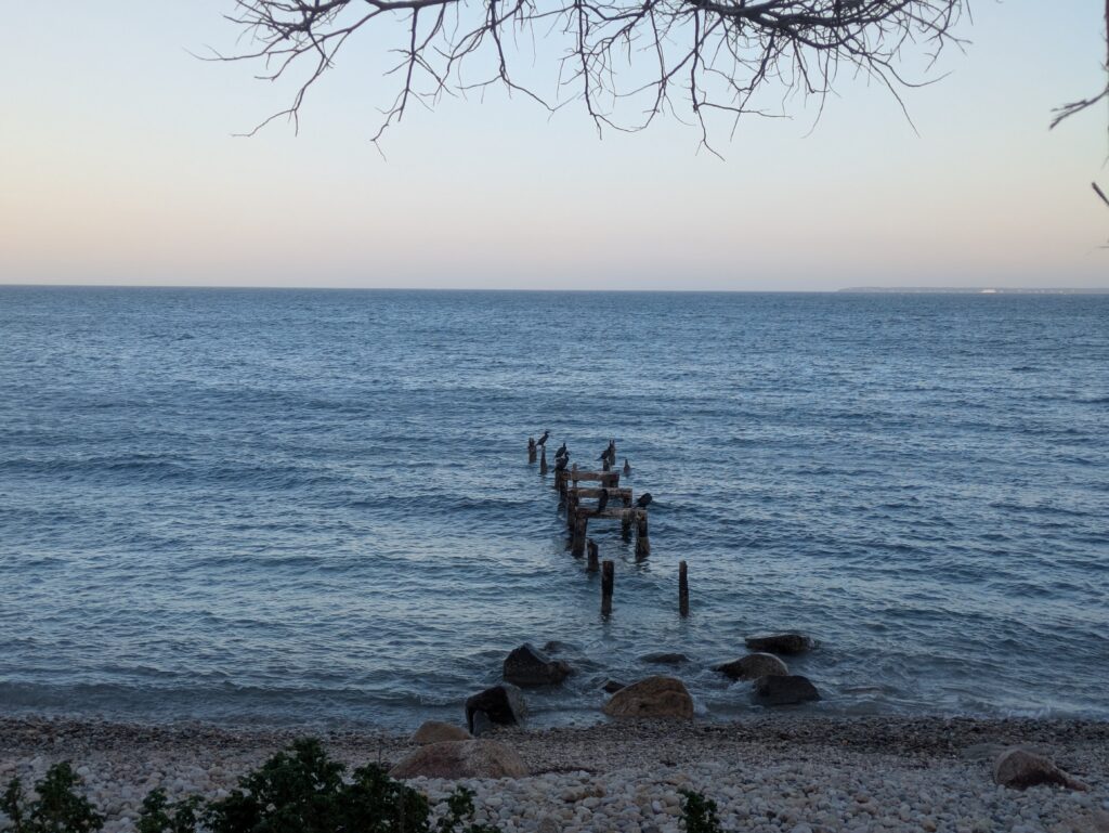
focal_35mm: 51
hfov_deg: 37.5
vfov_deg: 28.6
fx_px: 1635
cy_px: 416
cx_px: 554
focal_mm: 5.43
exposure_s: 1/524
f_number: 1.89
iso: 49
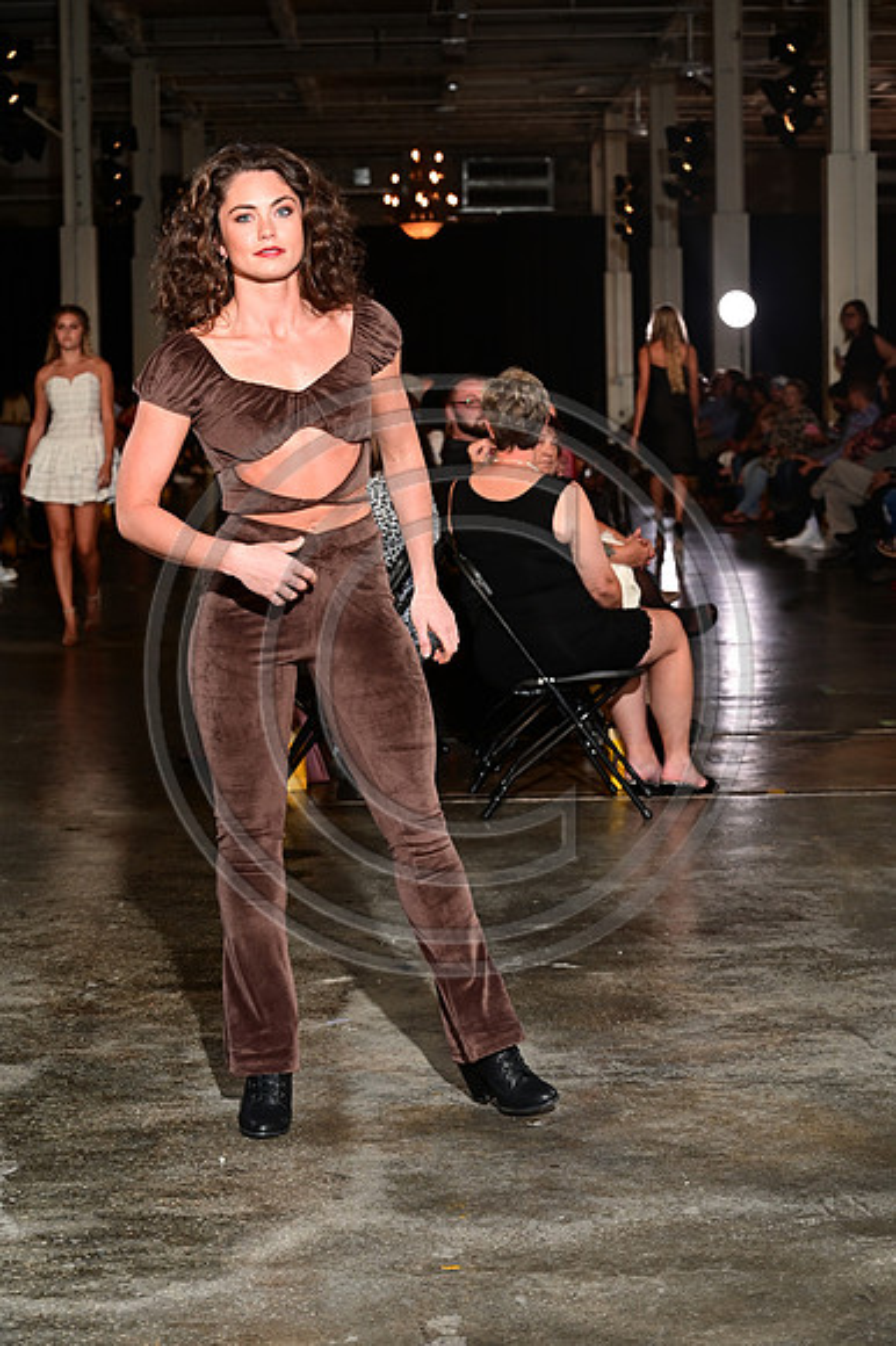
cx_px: 448
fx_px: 2616
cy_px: 673
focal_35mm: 70
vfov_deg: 28.9
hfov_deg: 19.4
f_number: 6.3
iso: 1000
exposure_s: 1/125
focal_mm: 70
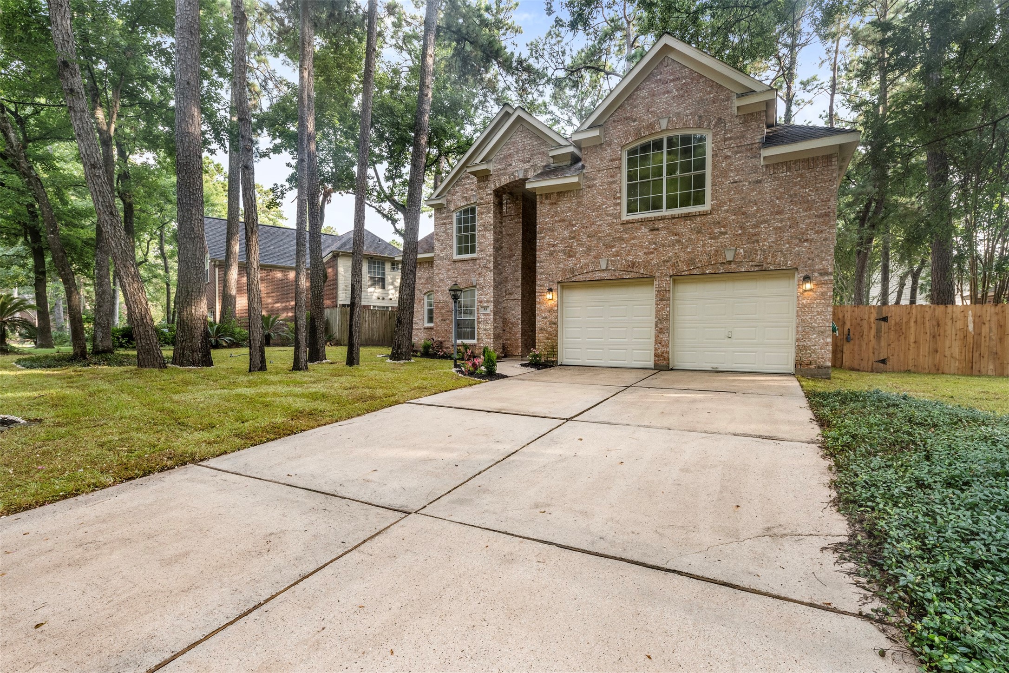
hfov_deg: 93.3
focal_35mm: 17
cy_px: 336
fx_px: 476
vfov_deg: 70.4
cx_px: 504
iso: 800
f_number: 9
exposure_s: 1/25
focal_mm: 17
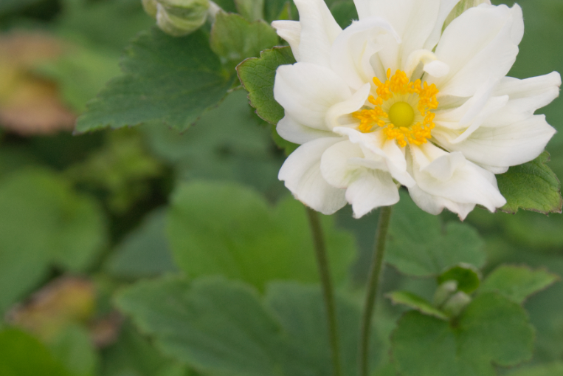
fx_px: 2030
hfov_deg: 15.7
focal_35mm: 130
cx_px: 413
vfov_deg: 10.6
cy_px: 146
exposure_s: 1/500
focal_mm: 55
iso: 640
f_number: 10
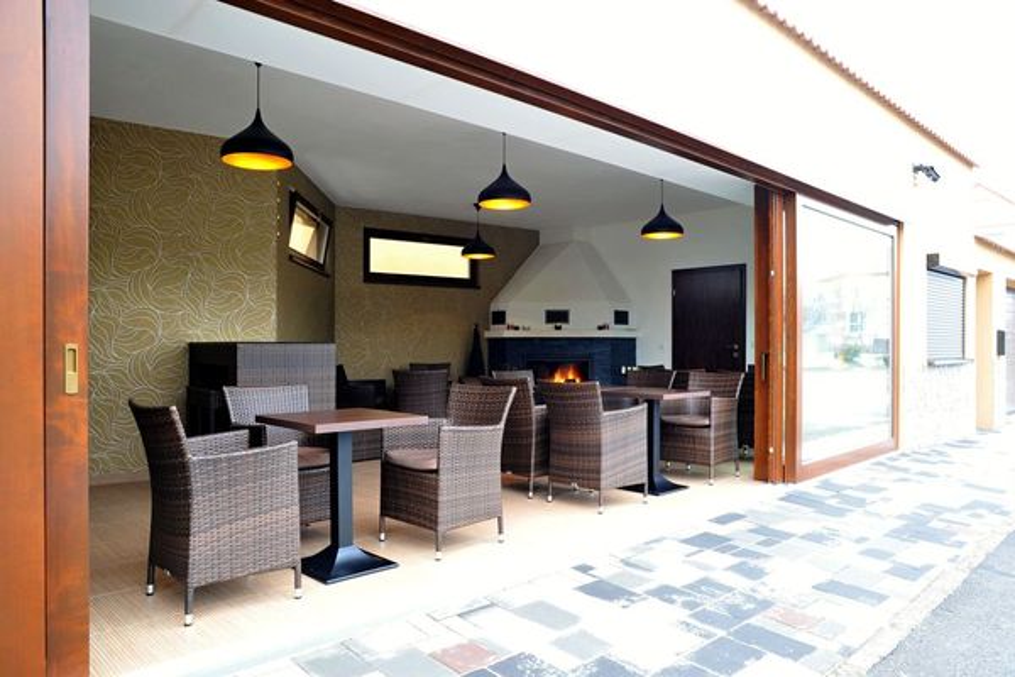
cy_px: 338
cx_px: 508
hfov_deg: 73.7
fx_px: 677
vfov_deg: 53.1
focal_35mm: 24
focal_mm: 24
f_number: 8
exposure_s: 1/4
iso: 200
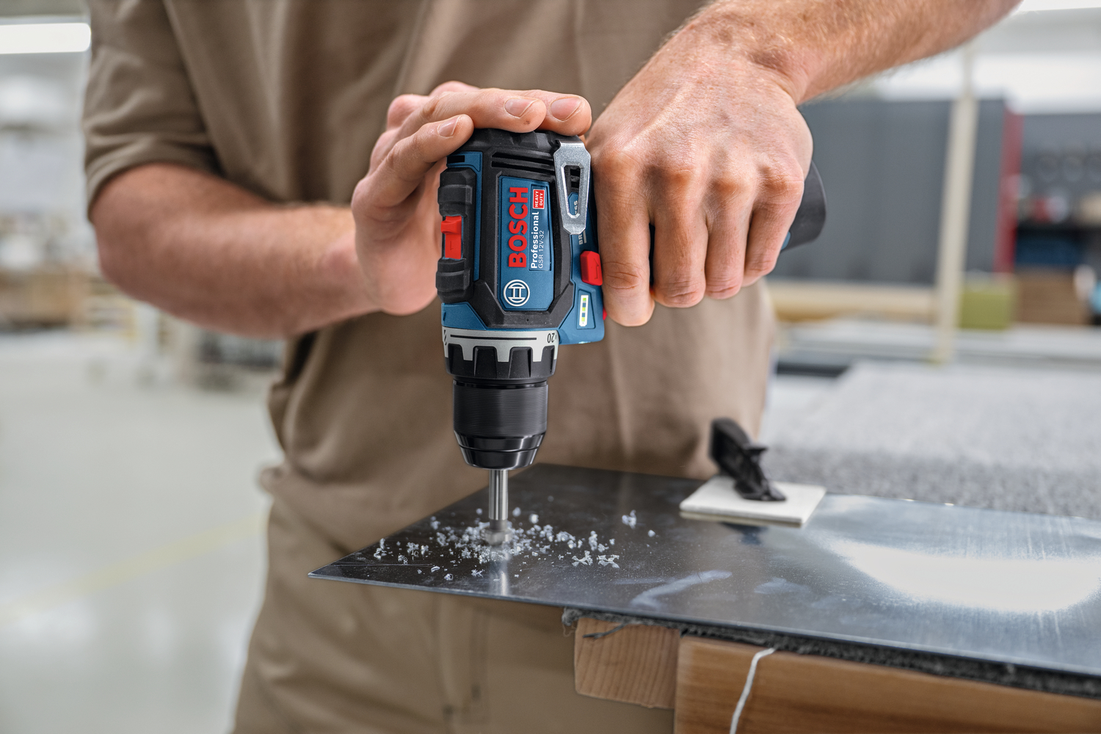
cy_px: 367
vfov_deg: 35.1
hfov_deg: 50.7
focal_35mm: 38
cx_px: 550
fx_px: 1162
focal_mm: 38
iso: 800
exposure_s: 1/50
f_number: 3.5
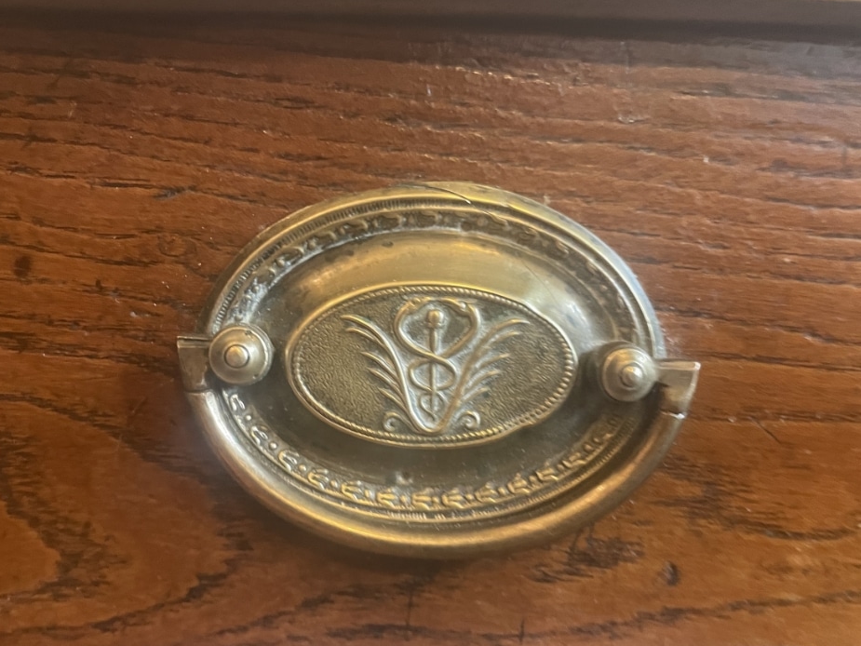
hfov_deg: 53.9
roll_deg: -1.1
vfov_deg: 41.7
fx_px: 846
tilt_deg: -9.2
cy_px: 376
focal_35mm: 34
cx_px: 406
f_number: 1.6
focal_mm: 4.2
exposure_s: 1/25
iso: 500
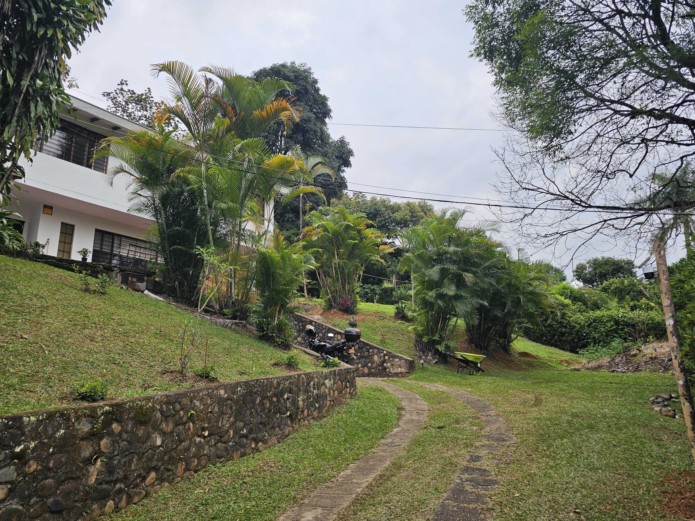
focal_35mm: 24
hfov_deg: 71.6
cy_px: 262
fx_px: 482
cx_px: 345
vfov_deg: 56.8
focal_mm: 6.3
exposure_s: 1/180
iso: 12
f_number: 1.7
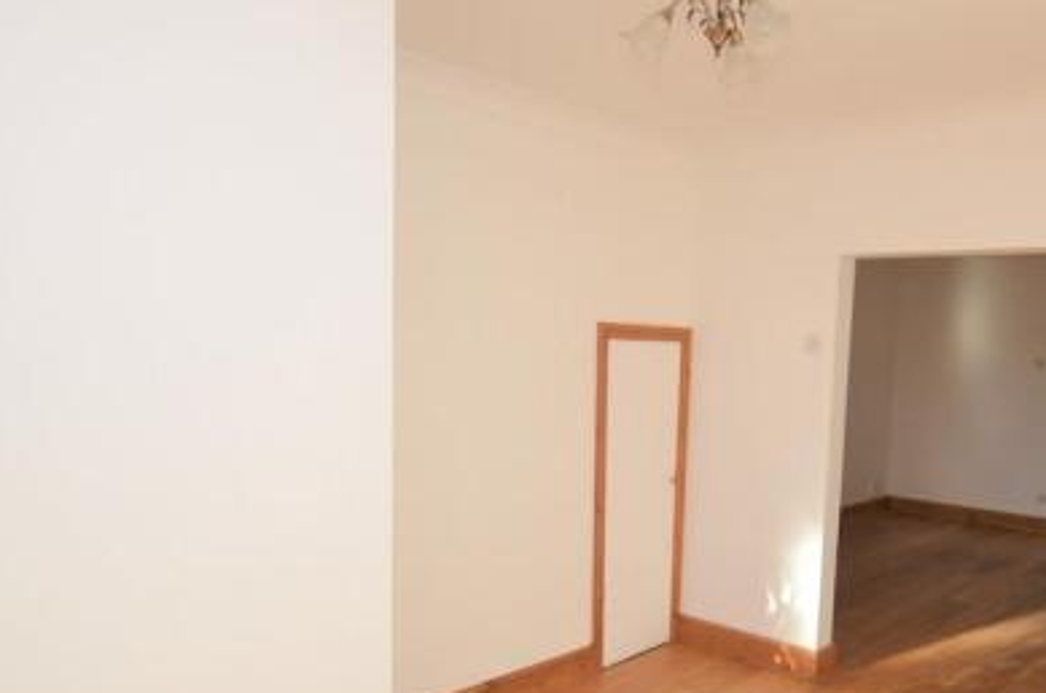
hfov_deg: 64.8
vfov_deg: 45.9
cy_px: 454
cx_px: 661
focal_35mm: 28
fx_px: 808
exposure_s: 1/200
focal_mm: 11
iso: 100
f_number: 3.5
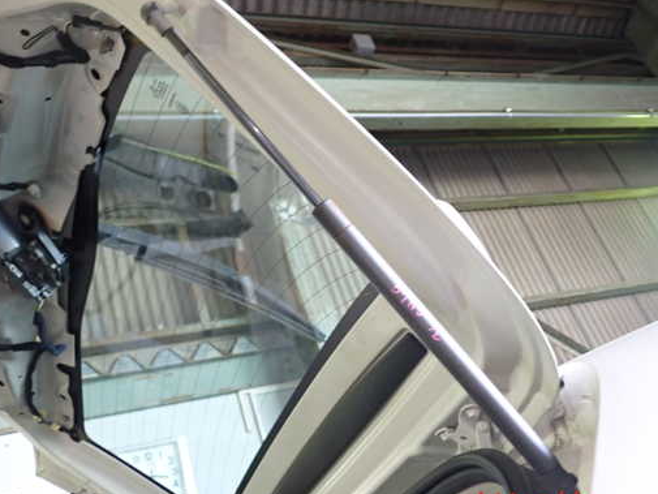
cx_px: 382
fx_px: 722
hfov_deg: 48.8
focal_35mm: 38
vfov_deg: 37.7
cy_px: 228
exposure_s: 1/30
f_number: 2.4
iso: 250
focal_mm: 5.79
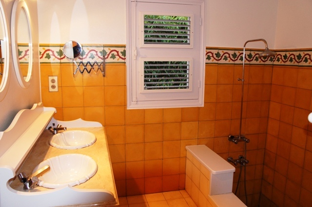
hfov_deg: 64.6
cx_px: 156
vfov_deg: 45.6
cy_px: 104
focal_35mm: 28
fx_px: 247
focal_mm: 19
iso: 800
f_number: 4
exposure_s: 1/60
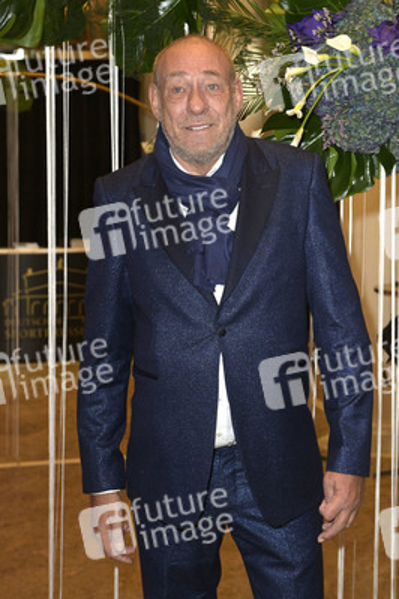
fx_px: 1032
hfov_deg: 21.9
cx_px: 200
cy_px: 300
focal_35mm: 62
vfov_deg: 32.4
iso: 2500
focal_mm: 62
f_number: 5.6
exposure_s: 1/80
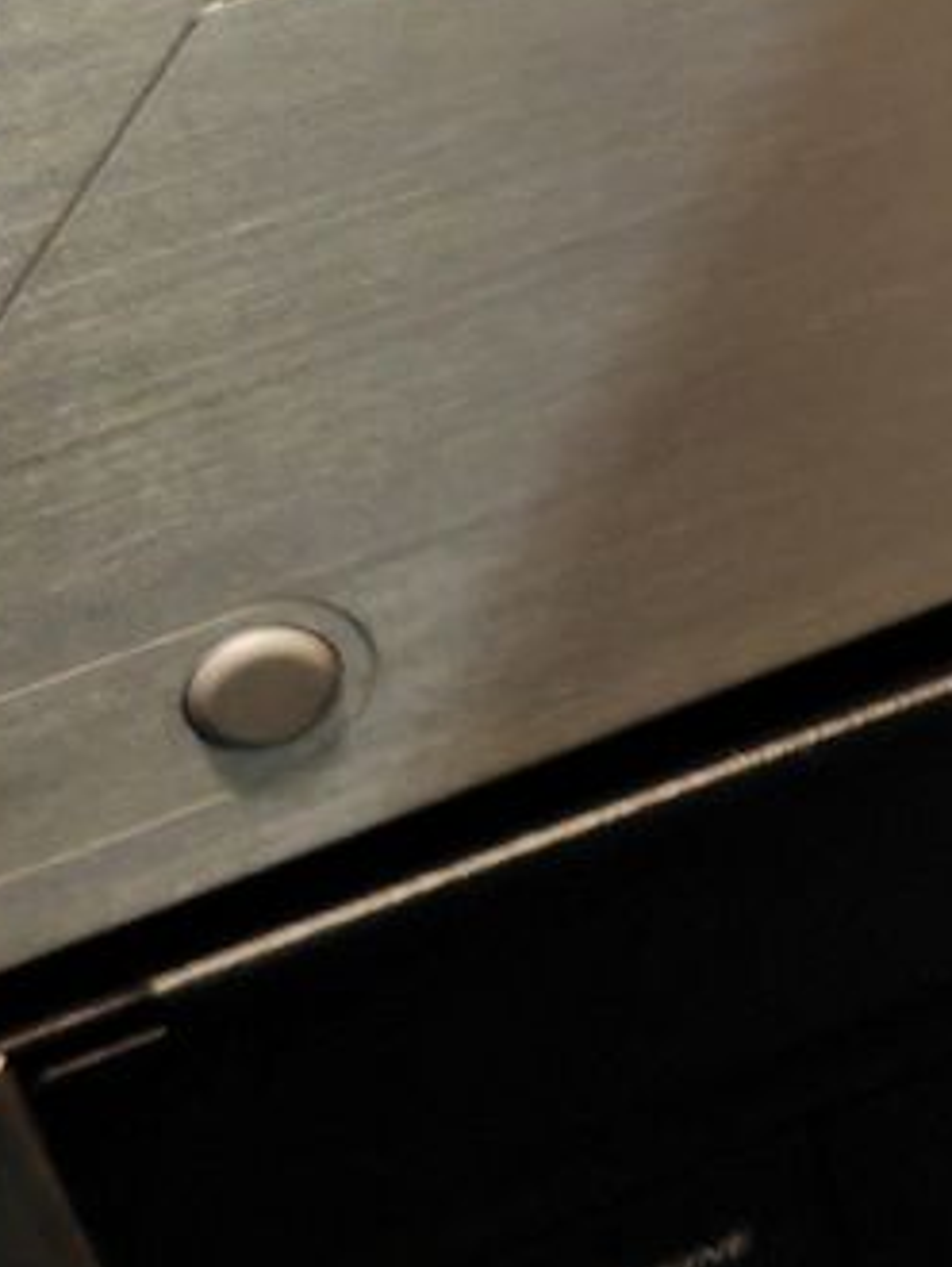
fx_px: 3992
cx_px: 1958
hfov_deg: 12.0
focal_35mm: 109
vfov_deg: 18.0
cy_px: 683
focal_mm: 5.3
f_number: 1.9
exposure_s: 1/33
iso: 640
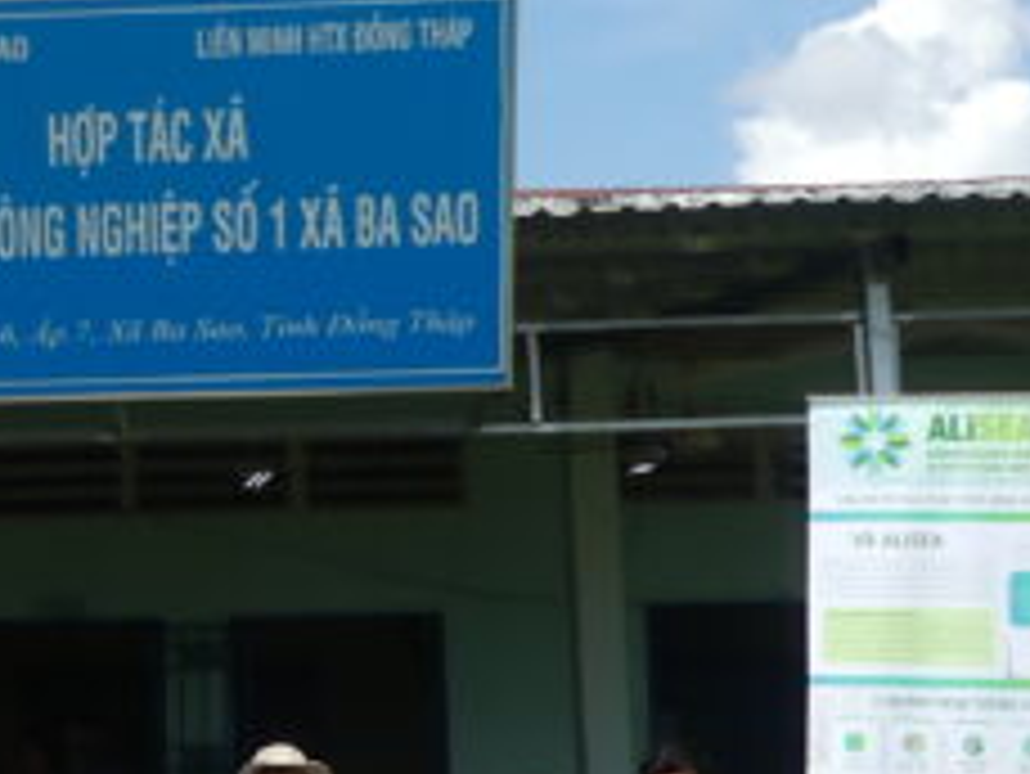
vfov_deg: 15.9
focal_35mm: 93
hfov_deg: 19.7
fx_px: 2769
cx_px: -245
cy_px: 513
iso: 100
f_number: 4
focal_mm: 5.2
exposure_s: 1/1000
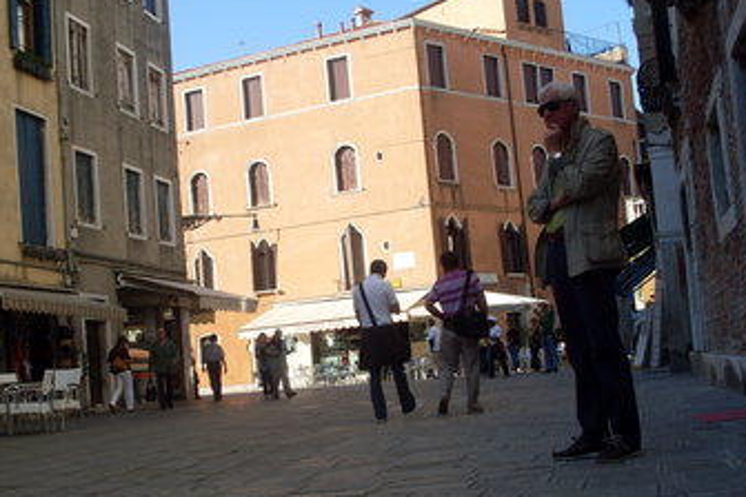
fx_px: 974
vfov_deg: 28.5
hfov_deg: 41.9
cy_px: 324
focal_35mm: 47
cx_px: 353
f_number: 8.4
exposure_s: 1/125
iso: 80
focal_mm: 6.3
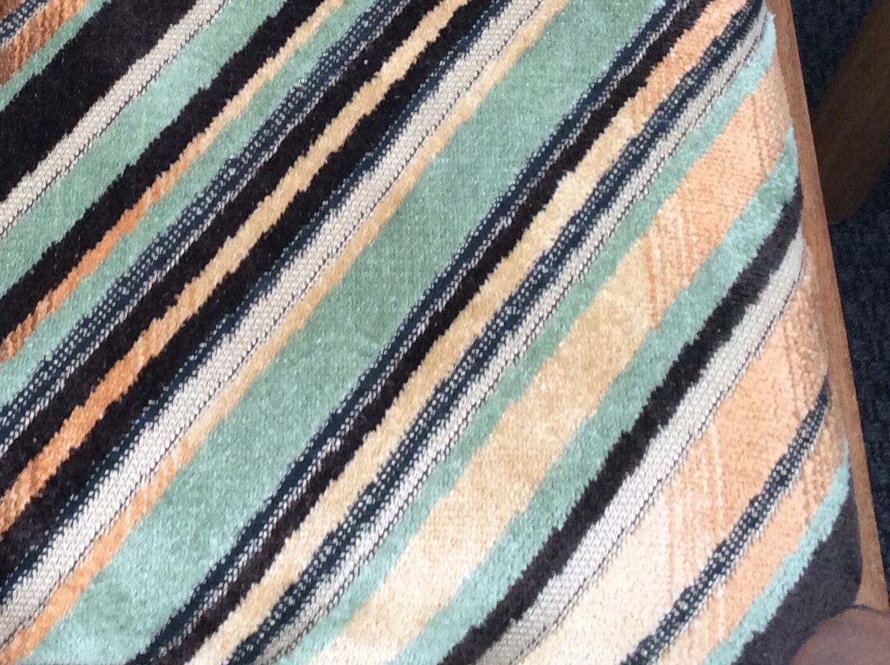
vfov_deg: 19.7
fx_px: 1900
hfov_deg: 26.0
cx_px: 220
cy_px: 168
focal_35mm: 74
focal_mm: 3.3
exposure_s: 1/50
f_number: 2.4
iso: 40
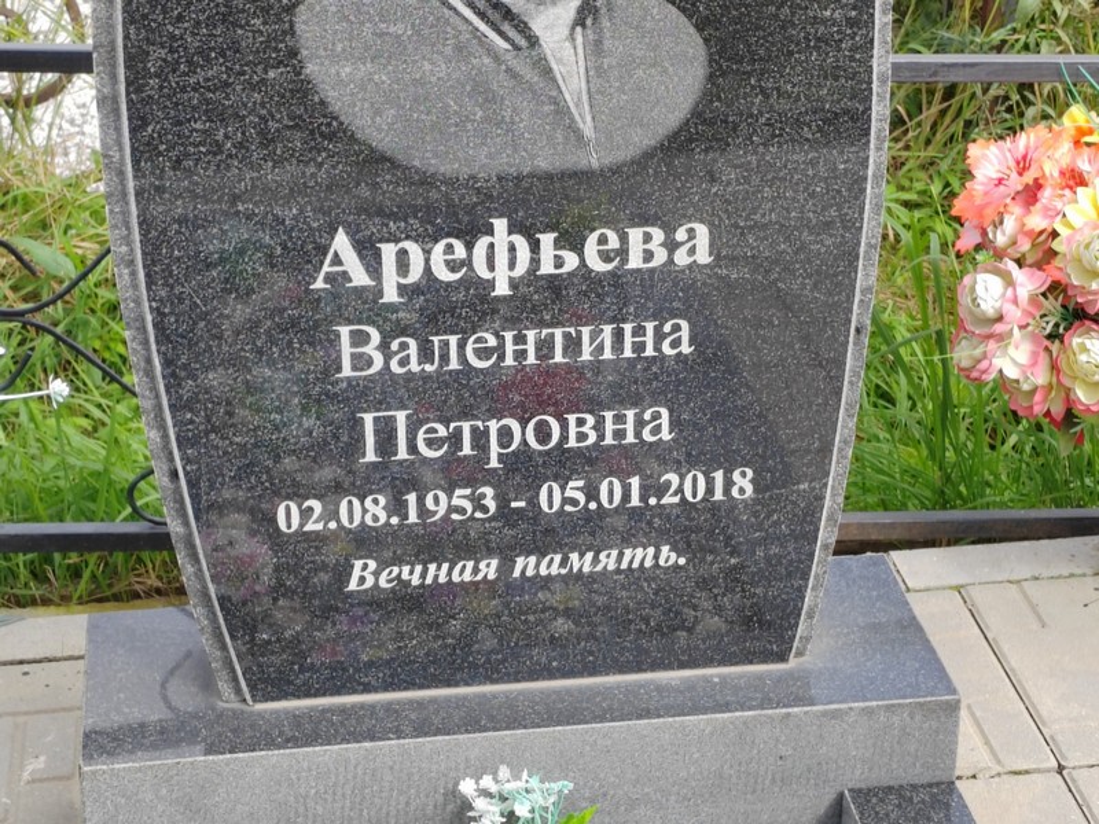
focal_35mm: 77
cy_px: 412
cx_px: 550
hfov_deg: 25.3
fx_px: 2445
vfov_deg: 19.1
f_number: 1.9
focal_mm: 5.52
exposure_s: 1/480
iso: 100
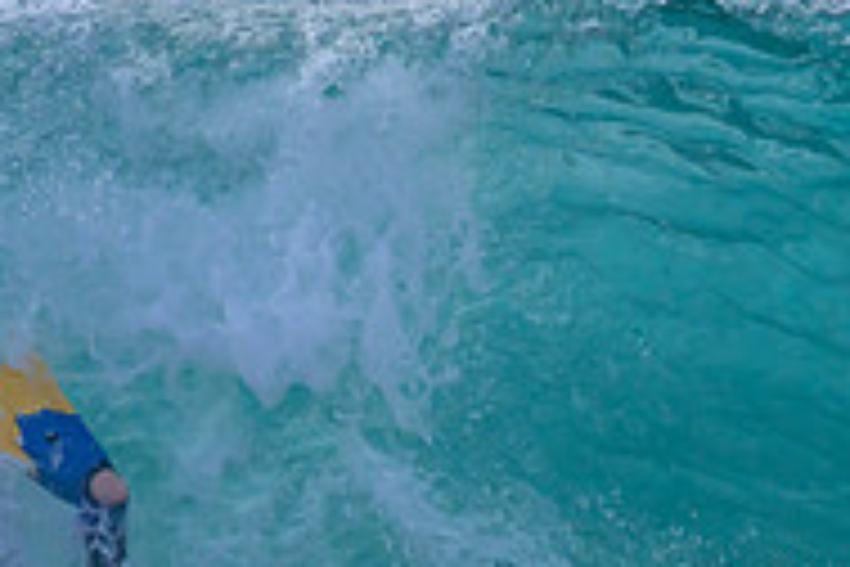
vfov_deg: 0.6
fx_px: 57961
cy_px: 803
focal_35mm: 2455
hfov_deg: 0.8
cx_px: 859
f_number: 11
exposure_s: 1/2000
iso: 1400
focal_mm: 800
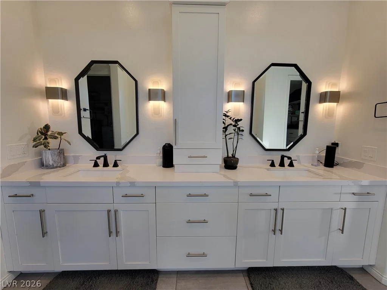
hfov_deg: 106.2
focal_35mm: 13
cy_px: 145
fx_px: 145
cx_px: 194
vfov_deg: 89.9
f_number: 2.2
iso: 64
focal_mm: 2.2
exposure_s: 1/60
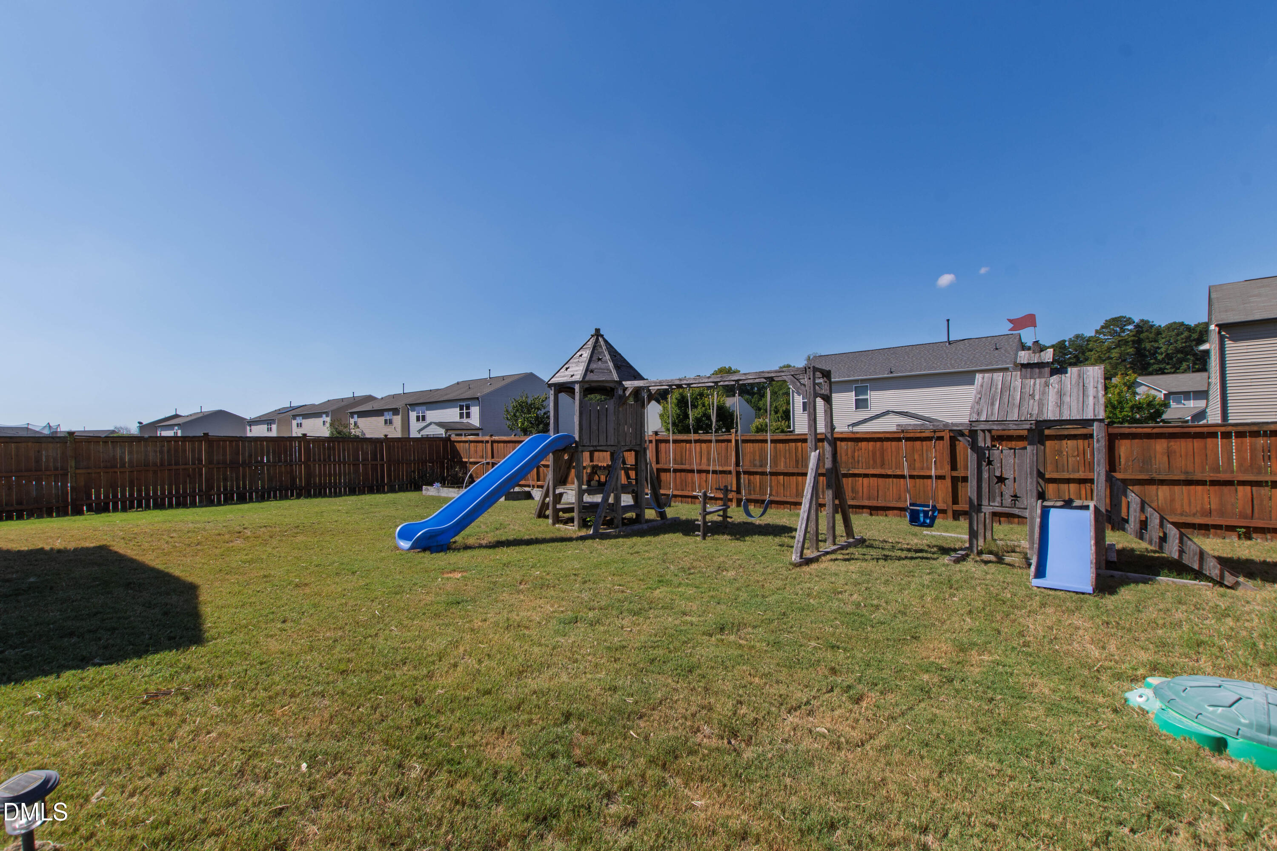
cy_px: 426
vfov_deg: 77.3
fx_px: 532
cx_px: 638
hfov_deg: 100.4
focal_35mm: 15
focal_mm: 10
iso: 100
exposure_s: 1/160
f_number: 9
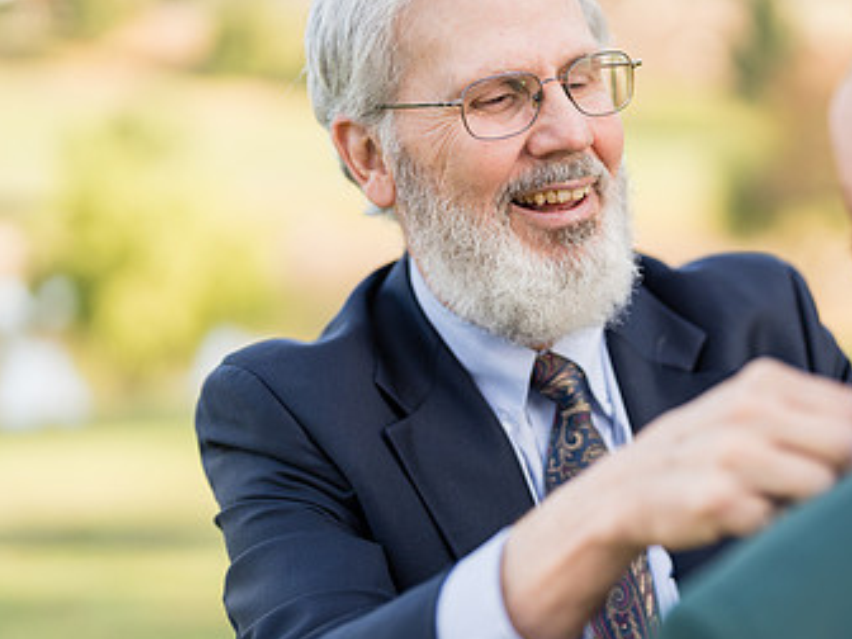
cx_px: 647
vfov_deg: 17.8
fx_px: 2043
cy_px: 306
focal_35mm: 83
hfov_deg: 23.3
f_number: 1.2
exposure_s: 1/1600
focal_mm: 50
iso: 125
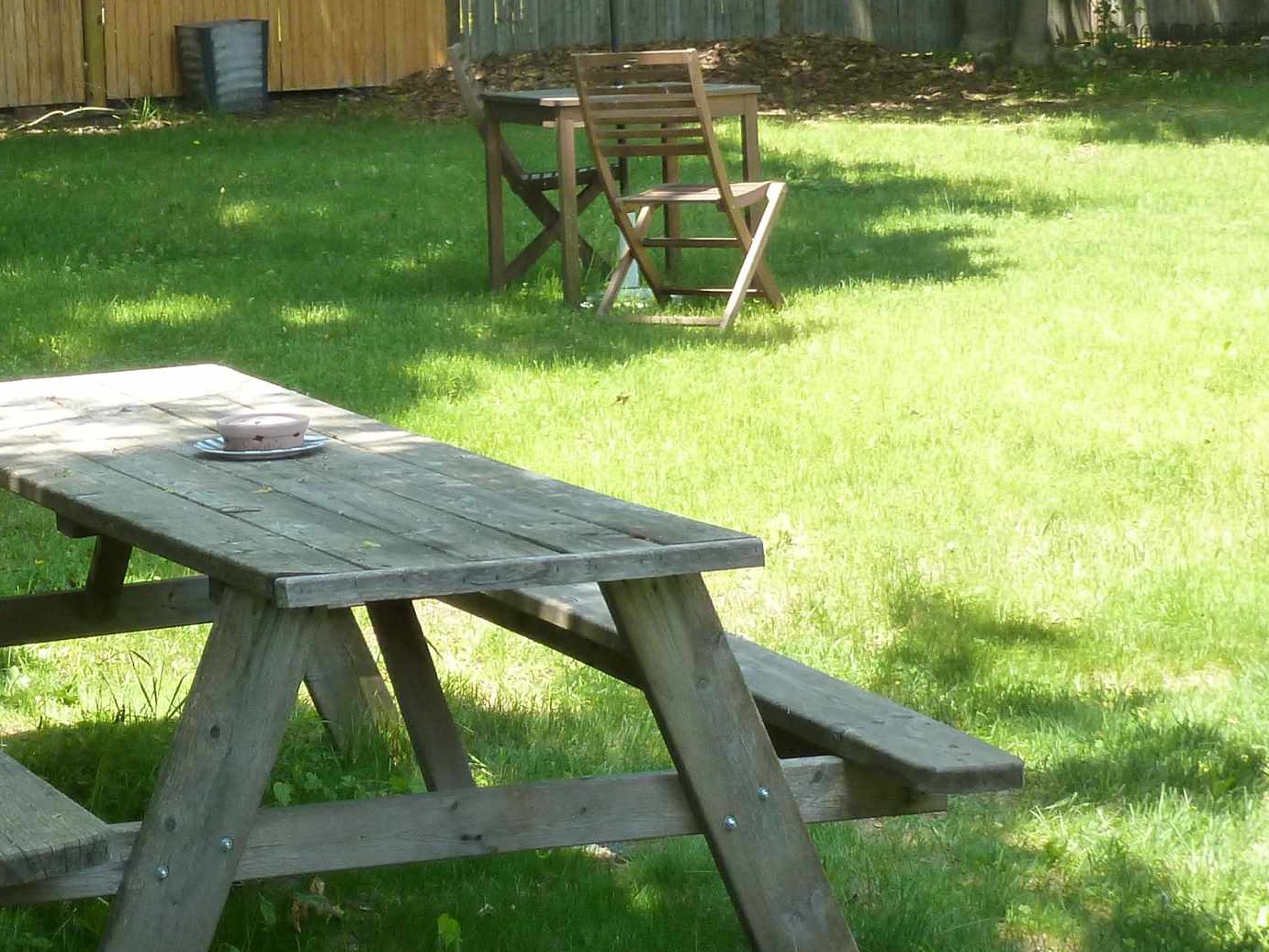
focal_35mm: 100
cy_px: 22
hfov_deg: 19.6
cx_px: 447
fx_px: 3667
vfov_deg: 14.6
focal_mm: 8
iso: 160
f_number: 4
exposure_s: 1/100
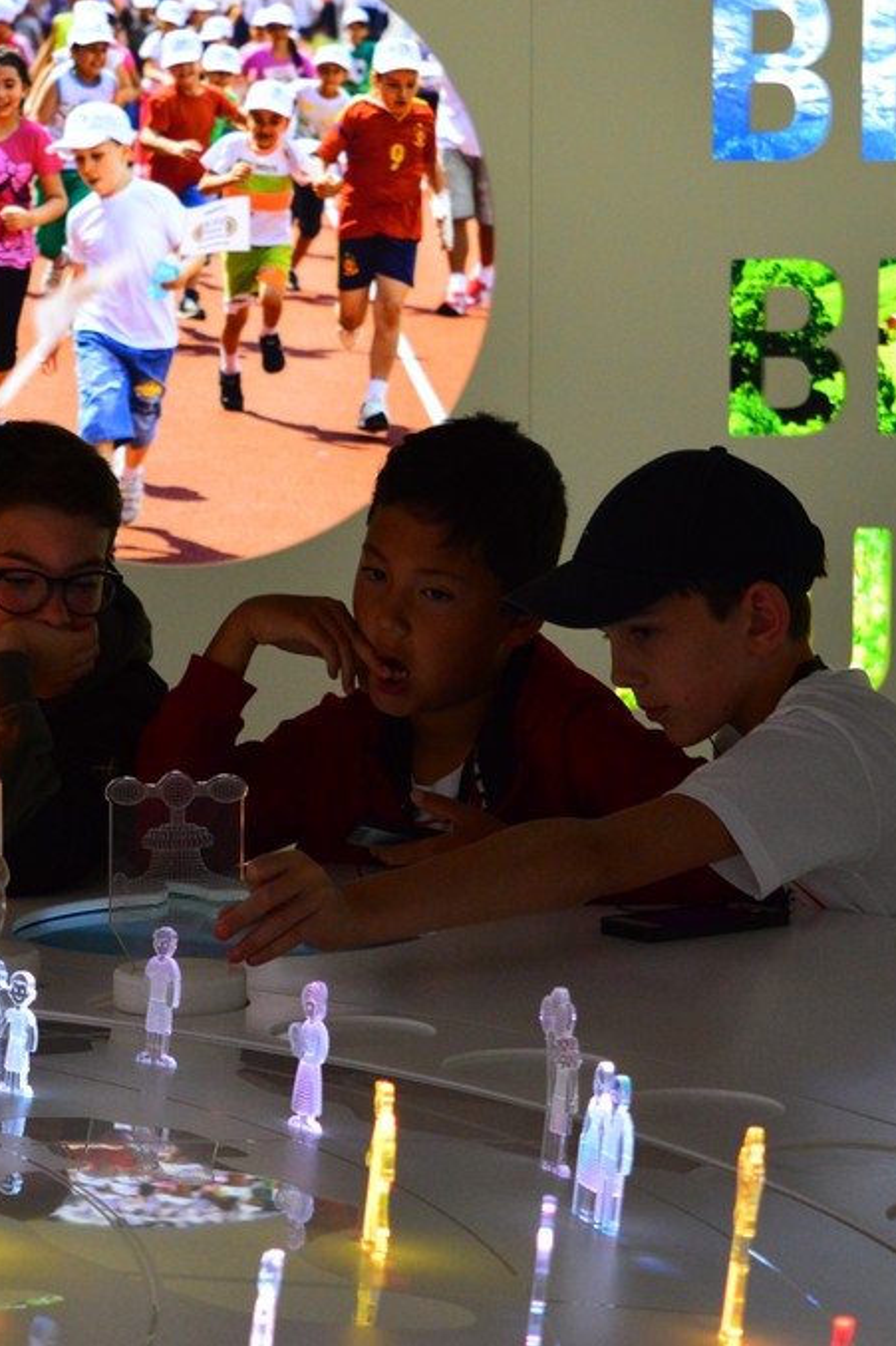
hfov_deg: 11.0
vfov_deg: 16.4
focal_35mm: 125
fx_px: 4660
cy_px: 671
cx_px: 370
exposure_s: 1/125
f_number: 5.6
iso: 1600
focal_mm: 55
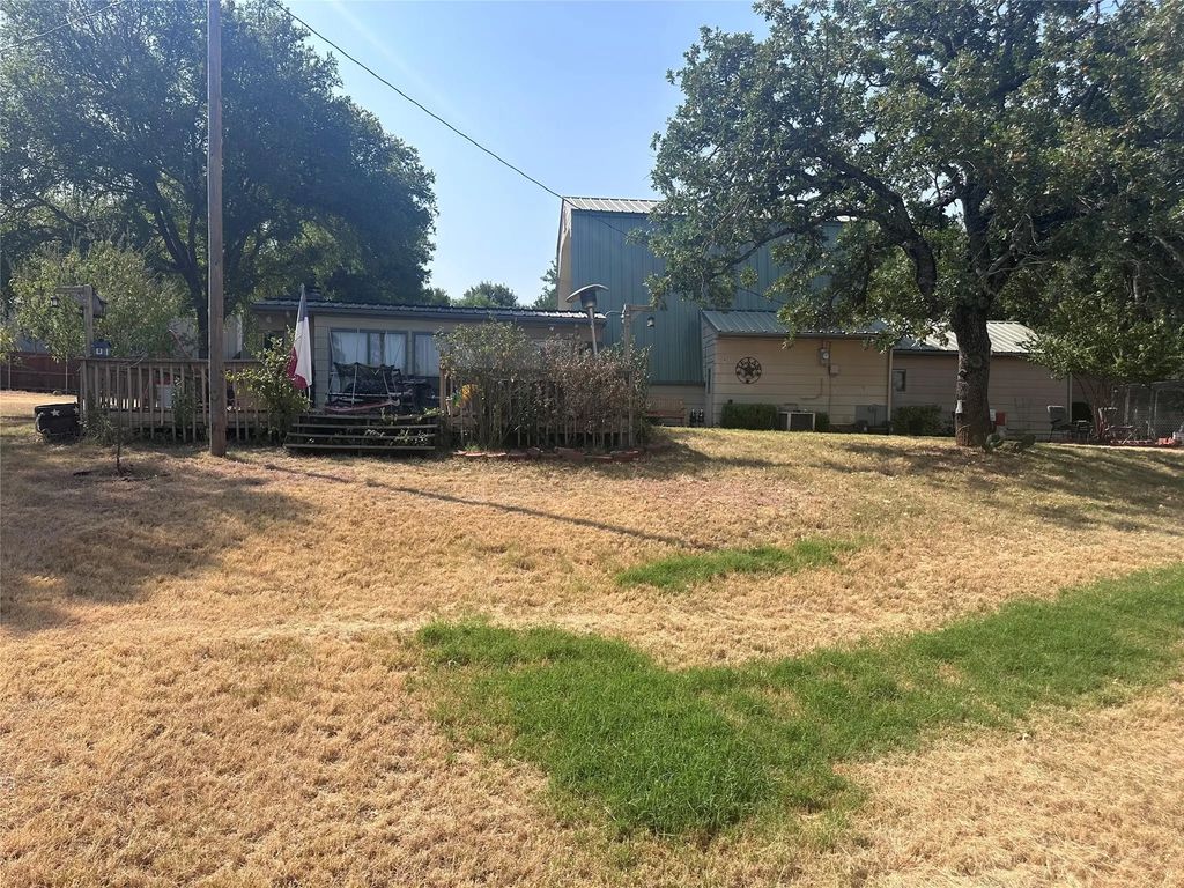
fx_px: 821
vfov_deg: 56.8
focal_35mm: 24
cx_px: 592
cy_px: 444
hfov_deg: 71.6
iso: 80
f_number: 1.78
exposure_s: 1/3597
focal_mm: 6.86
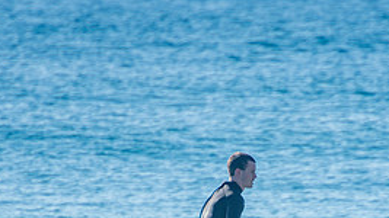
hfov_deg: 1.6
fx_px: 14106
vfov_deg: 0.9
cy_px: 280
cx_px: 286
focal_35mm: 1368
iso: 200
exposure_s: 1/1250
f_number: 5.6
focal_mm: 400
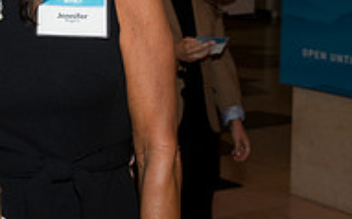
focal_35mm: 99
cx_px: -57
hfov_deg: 19.9
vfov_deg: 13.0
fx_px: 949
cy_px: -3
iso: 800
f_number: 5.6
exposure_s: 1/125
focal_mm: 32
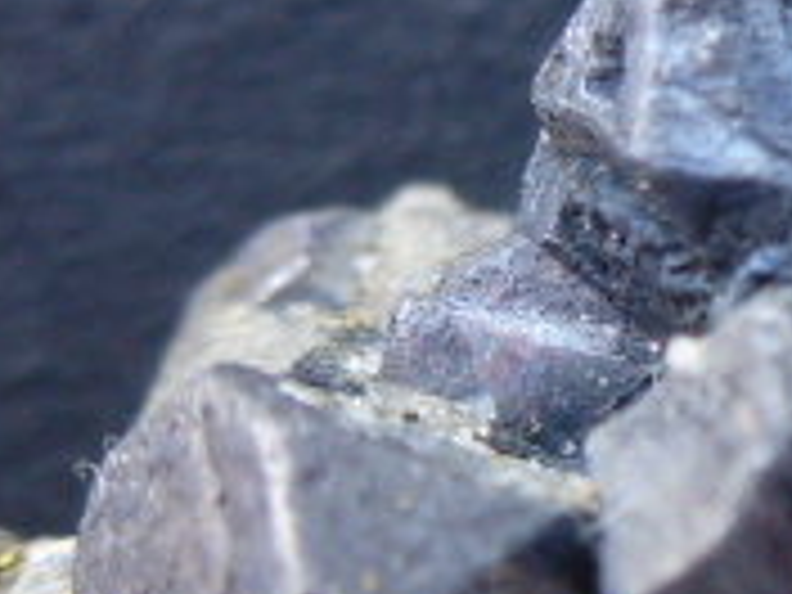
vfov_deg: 11.3
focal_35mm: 131
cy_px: 230
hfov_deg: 14.2
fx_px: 2997
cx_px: 1138
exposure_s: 1/60
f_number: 3.7
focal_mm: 6.4
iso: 125
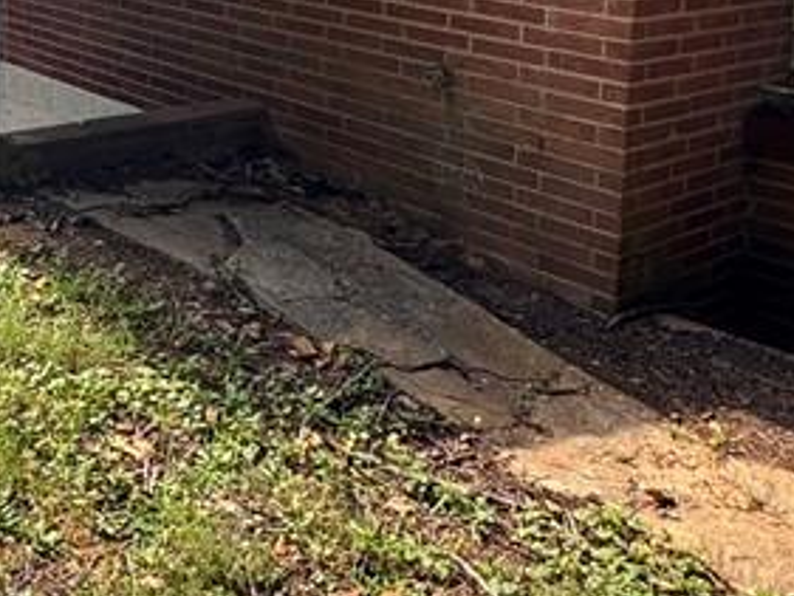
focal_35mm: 51
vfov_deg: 25.8
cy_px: -105
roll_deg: -0.8
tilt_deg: -3.9
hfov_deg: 35.3
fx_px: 1170
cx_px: 79
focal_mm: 2.22
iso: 40
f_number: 2.2
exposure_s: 1/158
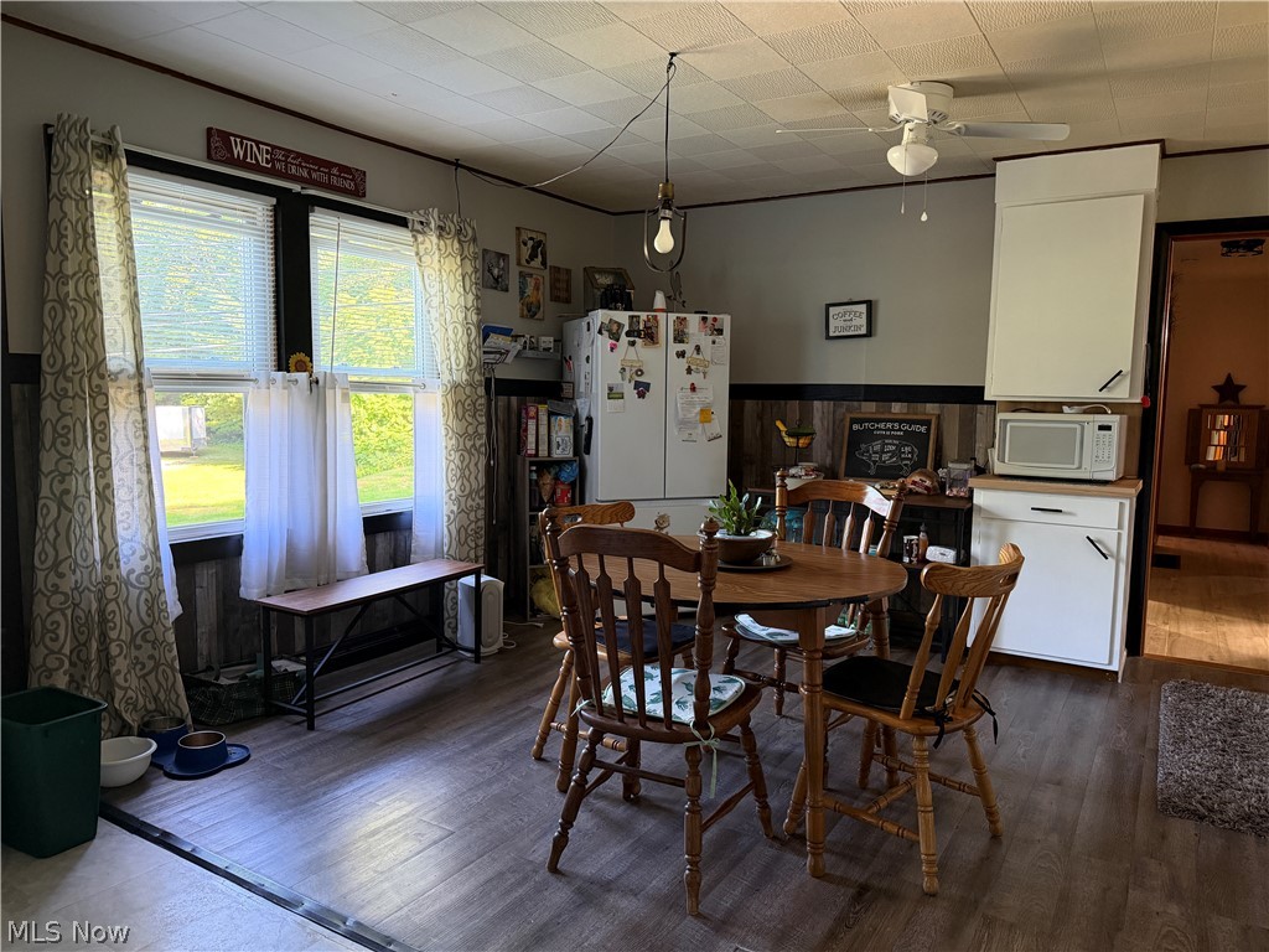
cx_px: 634
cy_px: 476
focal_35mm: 24
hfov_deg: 71.6
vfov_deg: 56.8
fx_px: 880
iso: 400
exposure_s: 1/60
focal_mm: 6.76
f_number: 1.78
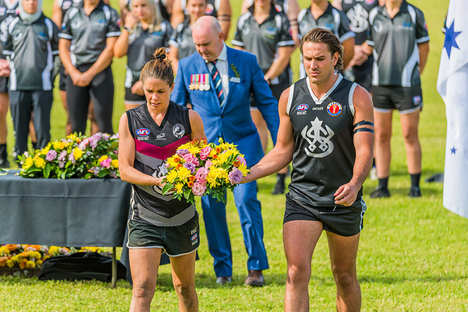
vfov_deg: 3.9
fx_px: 4551
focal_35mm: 350
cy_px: 156
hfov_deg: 5.9
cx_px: 234
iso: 640
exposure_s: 1/1000
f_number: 6.3
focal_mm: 350
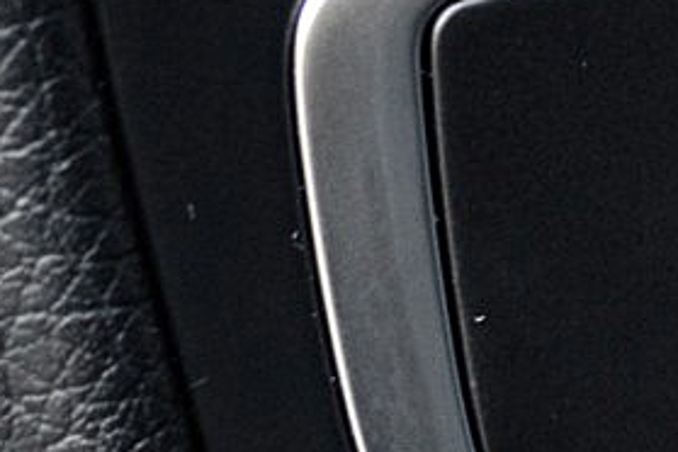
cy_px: -61
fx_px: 7399
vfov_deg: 3.5
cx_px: 1512
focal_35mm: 393
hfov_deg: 5.1
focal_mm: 45
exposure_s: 1/60
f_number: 5.6
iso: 800
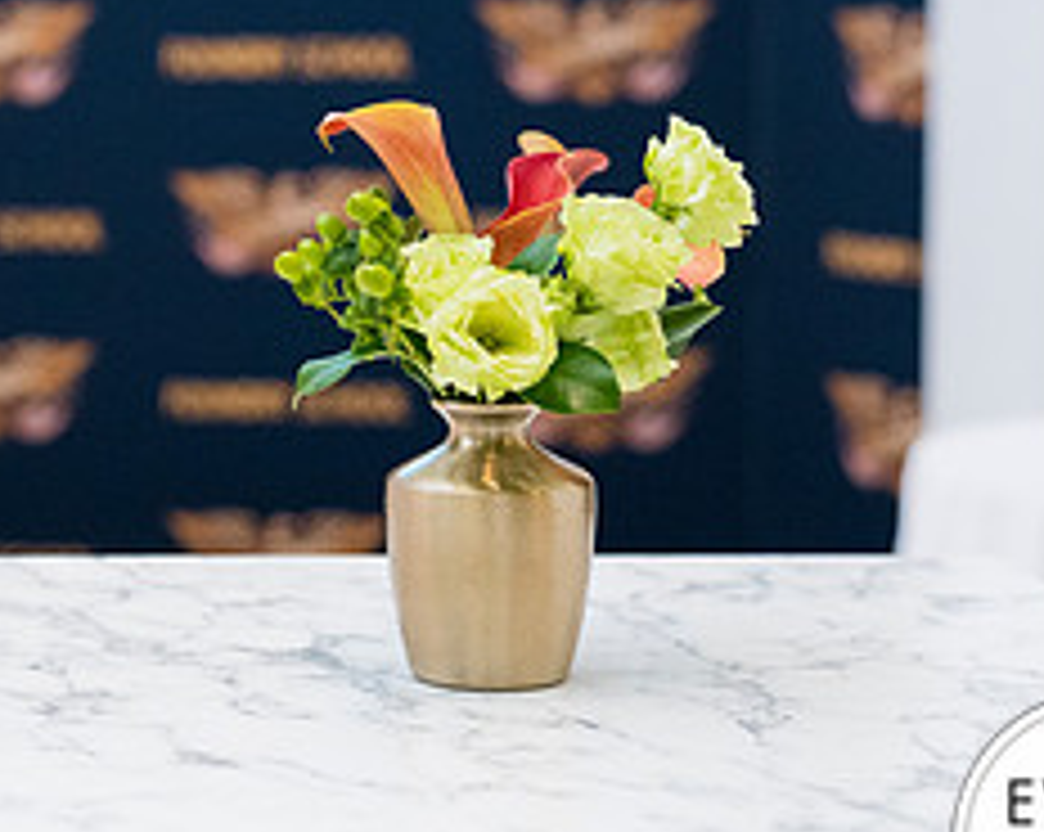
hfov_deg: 20.0
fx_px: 2901
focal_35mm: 94
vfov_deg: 16.3
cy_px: 272
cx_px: 104
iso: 2500
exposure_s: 1/200
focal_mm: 40
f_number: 2.8
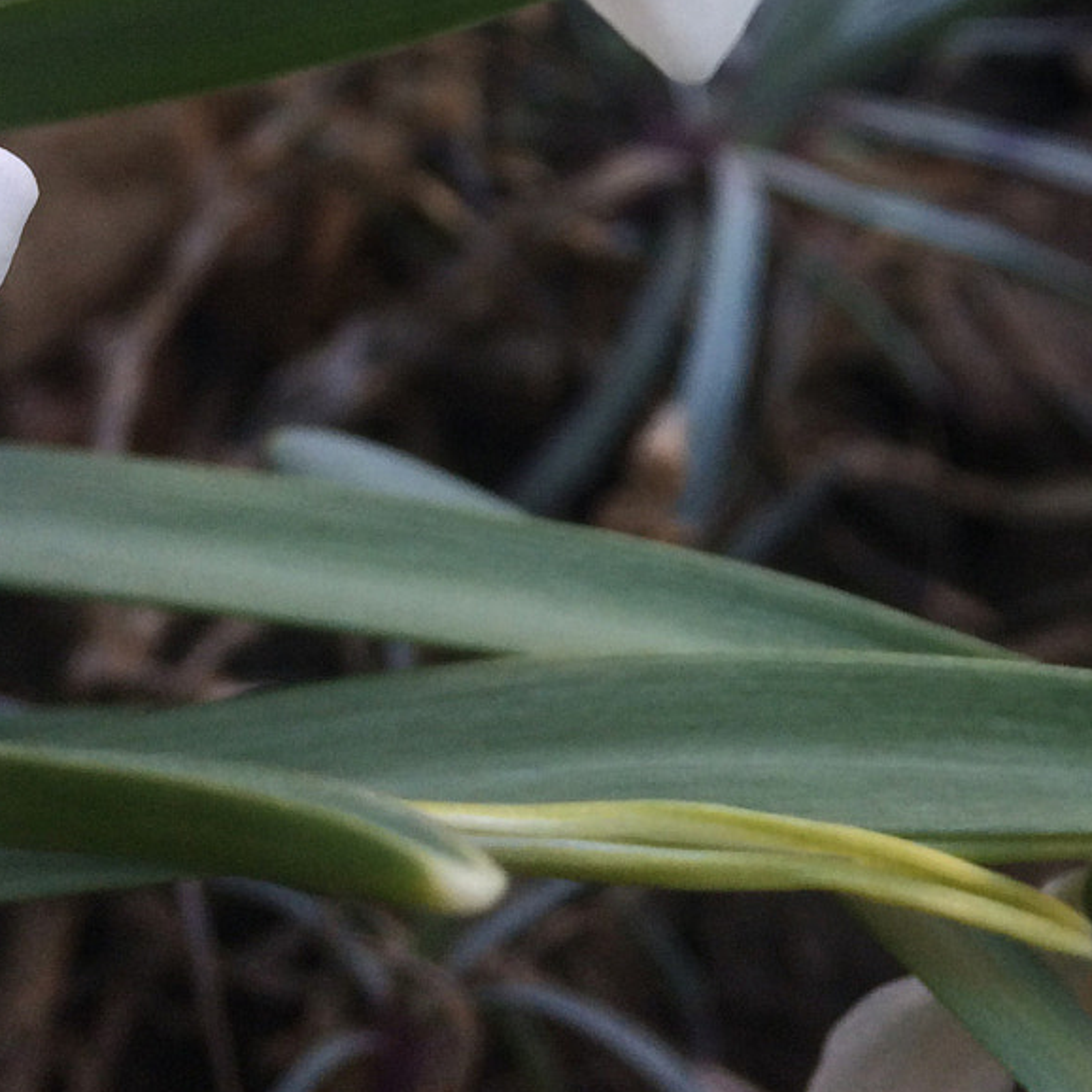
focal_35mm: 71
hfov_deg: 23.8
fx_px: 2534
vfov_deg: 23.1
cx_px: 928
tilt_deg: -47.9
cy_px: -49
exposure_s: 1/211
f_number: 2.2
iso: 32
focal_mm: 4.15
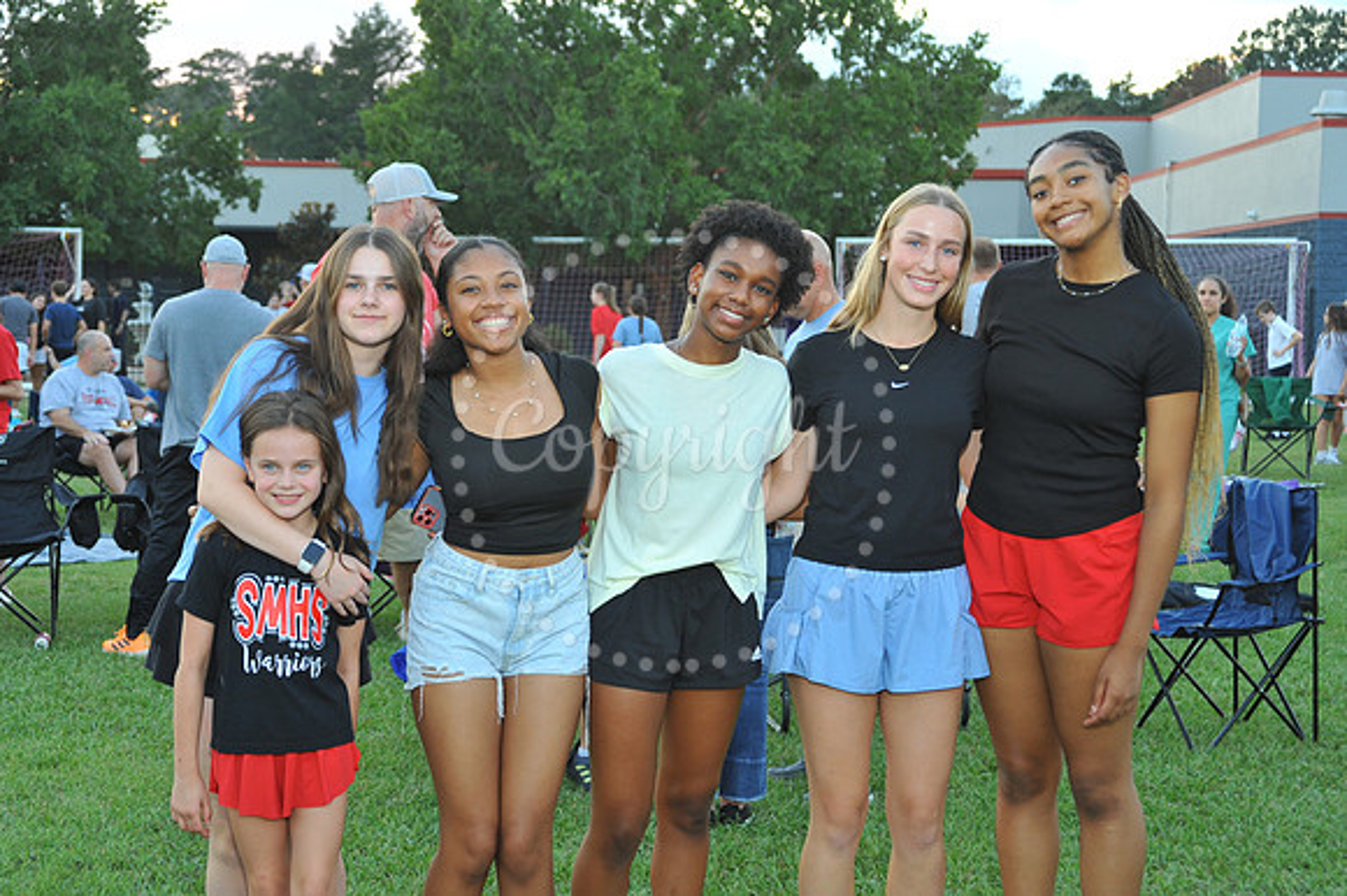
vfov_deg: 22.6
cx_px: 674
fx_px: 2244
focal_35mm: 60
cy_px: 448
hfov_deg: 33.4
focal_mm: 60
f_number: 6.3
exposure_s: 1/60
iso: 800
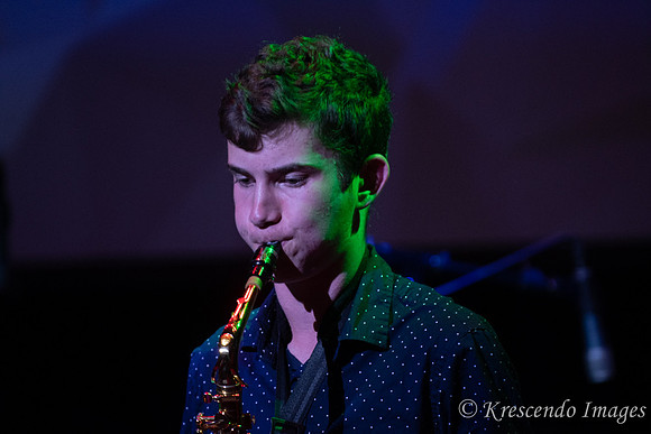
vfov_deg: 4.6
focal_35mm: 300
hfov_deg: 6.9
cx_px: 326
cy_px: 217
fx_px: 5426
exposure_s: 1/200
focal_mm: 200
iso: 1600
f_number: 2.8
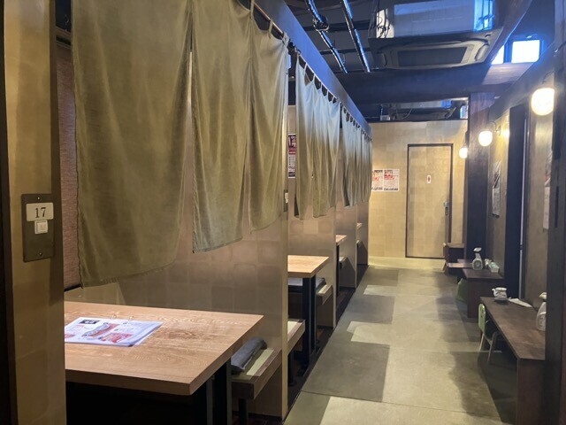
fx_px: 458
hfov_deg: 63.4
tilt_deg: -2.7
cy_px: 212
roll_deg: -0.8
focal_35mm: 28
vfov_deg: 49.7
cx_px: 283
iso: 320
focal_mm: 3.99
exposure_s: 1/30
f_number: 1.8
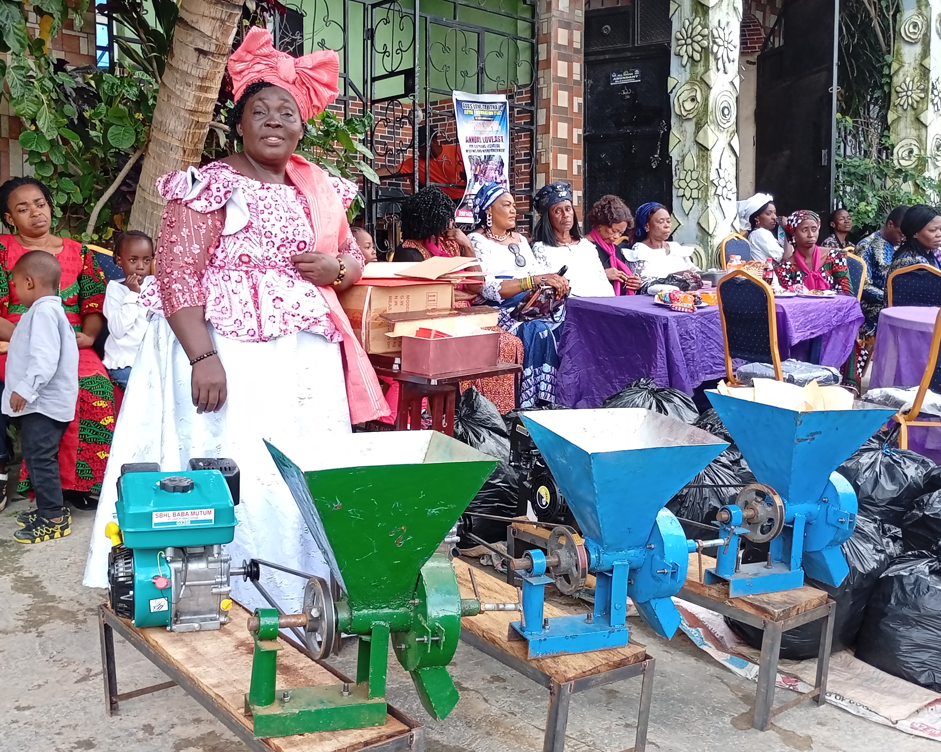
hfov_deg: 42.9
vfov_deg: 34.9
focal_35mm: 43
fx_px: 1197
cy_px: 379
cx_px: 447
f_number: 1.8
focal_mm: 3.84
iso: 93
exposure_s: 1/100
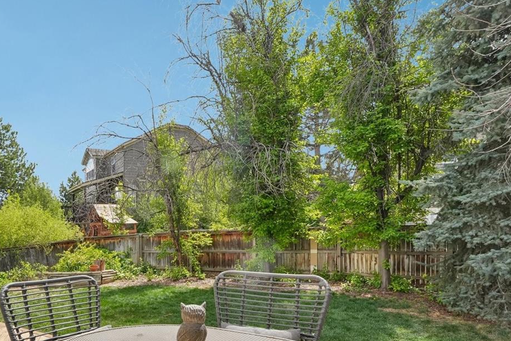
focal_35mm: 27
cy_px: 230
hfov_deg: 64.2
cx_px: 143
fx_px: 384
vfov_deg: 47.0
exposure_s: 1/400
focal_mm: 10.4
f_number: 8
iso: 800
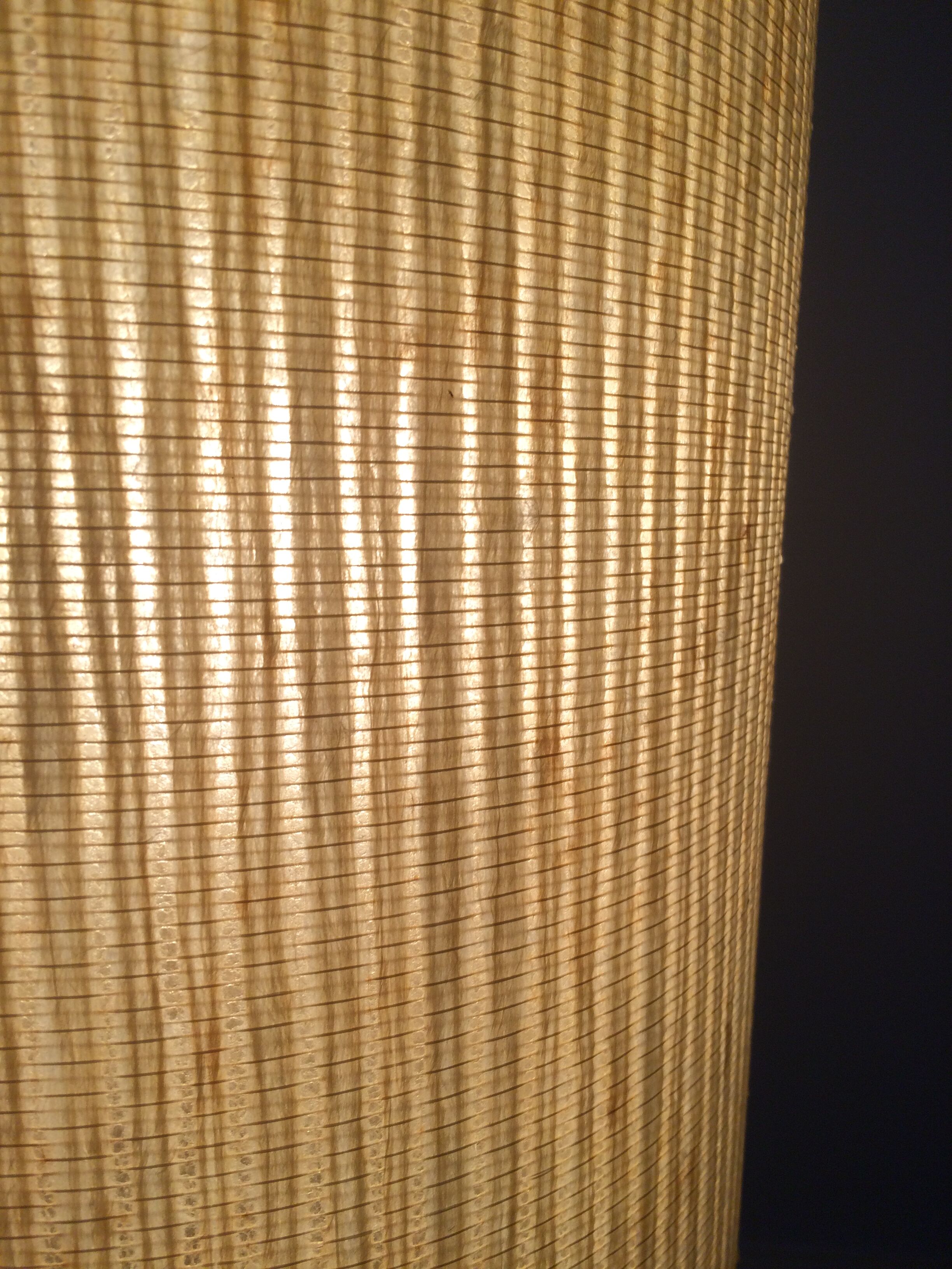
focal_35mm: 29
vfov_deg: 61.7
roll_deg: -1.8
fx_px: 1063
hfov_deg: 48.2
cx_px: 476
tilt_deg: -7.9
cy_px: 634
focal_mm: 4.15
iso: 32
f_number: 2.2
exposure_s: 1/115
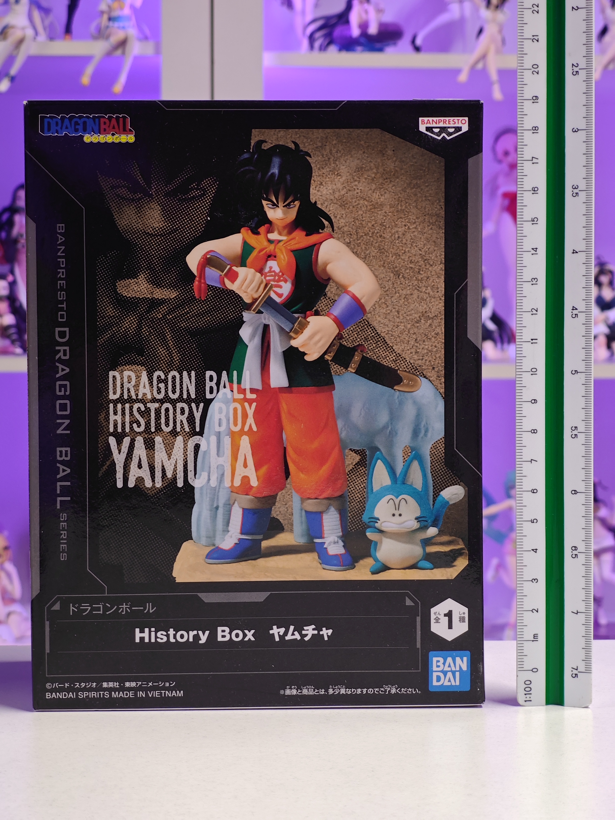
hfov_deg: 18.4
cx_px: 308
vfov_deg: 24.4
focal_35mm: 80
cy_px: 410
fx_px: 1895
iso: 400
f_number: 2.4
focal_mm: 7.48
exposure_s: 1/14.1
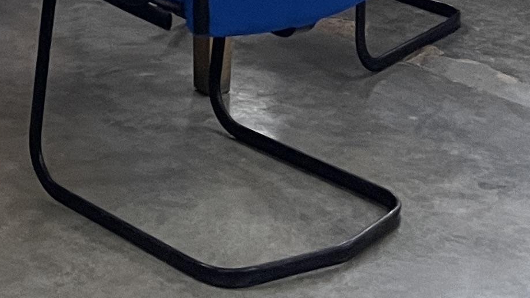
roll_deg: +0.3
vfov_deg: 8.5
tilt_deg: -1.7
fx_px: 1743
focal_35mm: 124
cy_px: -544
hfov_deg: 16.6
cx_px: -91
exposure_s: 1/50
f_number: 1.6
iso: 250
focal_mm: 5.1
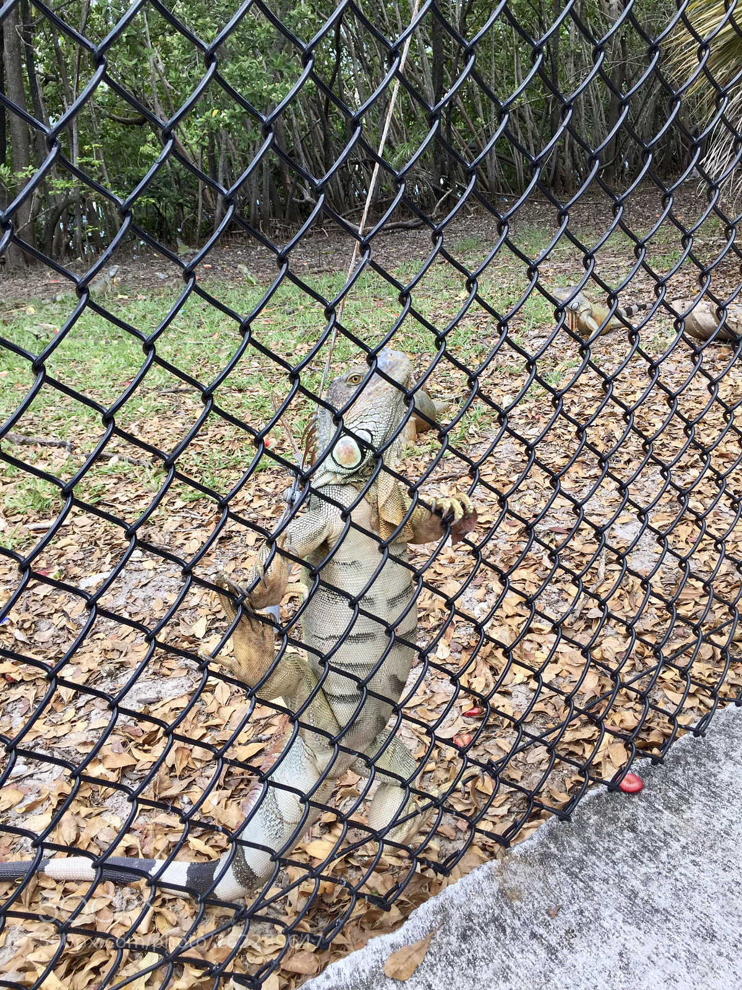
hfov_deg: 48.2
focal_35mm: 29
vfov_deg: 61.7
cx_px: 371
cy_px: 495
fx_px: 829
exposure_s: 1/377
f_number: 2.2
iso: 32
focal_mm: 4.15
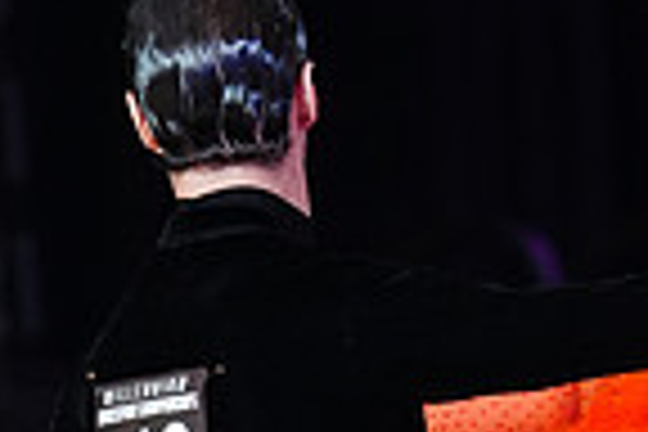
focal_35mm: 807
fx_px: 14525
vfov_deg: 1.7
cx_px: 596
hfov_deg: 2.6
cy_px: 886
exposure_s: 1/500
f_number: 2.8
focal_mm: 200
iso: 2000
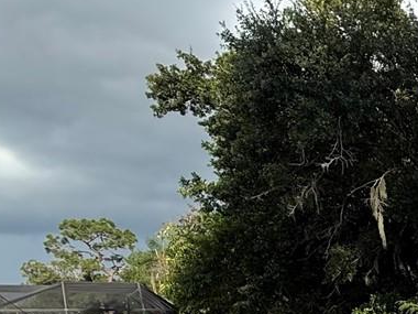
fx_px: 712
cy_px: 408
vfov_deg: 22.3
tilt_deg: -5.8
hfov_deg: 23.1
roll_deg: +1.1
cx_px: 694
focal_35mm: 59
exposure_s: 1/970
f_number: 2.2
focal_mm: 2.22
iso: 50
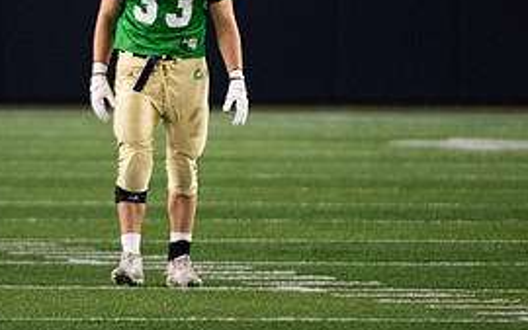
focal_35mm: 877
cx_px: 162
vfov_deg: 1.5
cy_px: 3
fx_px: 12625
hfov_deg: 2.4
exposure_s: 1/500
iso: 5000
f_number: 4
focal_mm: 400
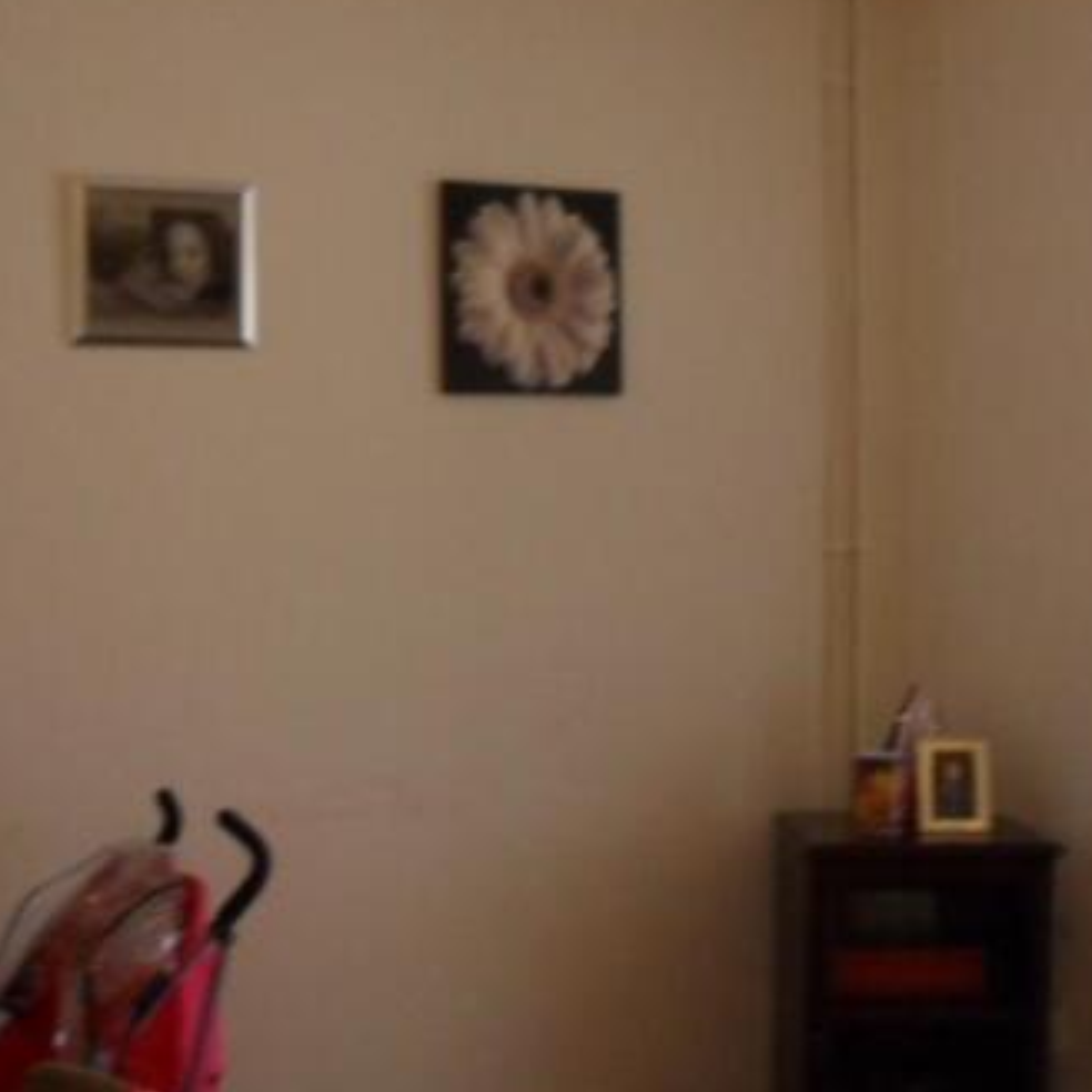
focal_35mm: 55
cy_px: 628
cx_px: 568
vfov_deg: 31.0
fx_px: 1963
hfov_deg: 31.1
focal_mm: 6.3
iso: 400
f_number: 3.2
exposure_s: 1/10
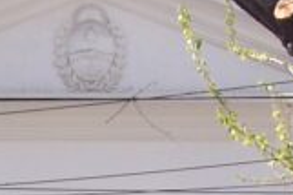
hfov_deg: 10.9
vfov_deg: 7.0
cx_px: 136
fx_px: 1537
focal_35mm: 189
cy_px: 403
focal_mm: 6.3
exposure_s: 1/350
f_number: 2.8
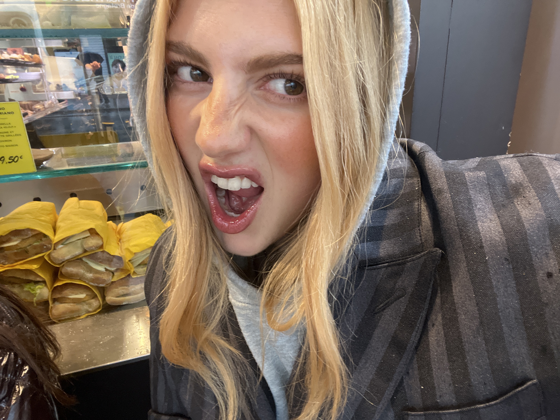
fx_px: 372
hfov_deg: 73.9
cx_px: 280
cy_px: 210
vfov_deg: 58.9
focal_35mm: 23
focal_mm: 2.71
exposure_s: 1/50
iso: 250
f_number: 2.2
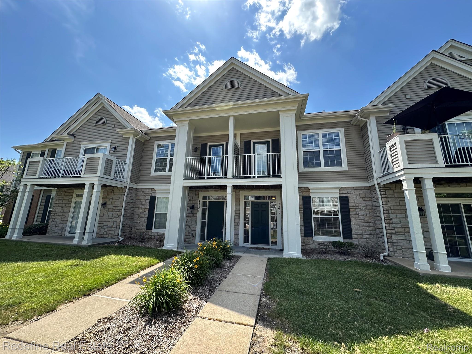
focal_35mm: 14
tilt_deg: +13.3
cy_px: 177
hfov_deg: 102.1
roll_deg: -1.6
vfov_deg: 85.7
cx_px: 236
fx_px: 191
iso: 40
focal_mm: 2.22
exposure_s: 1/774
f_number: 2.2
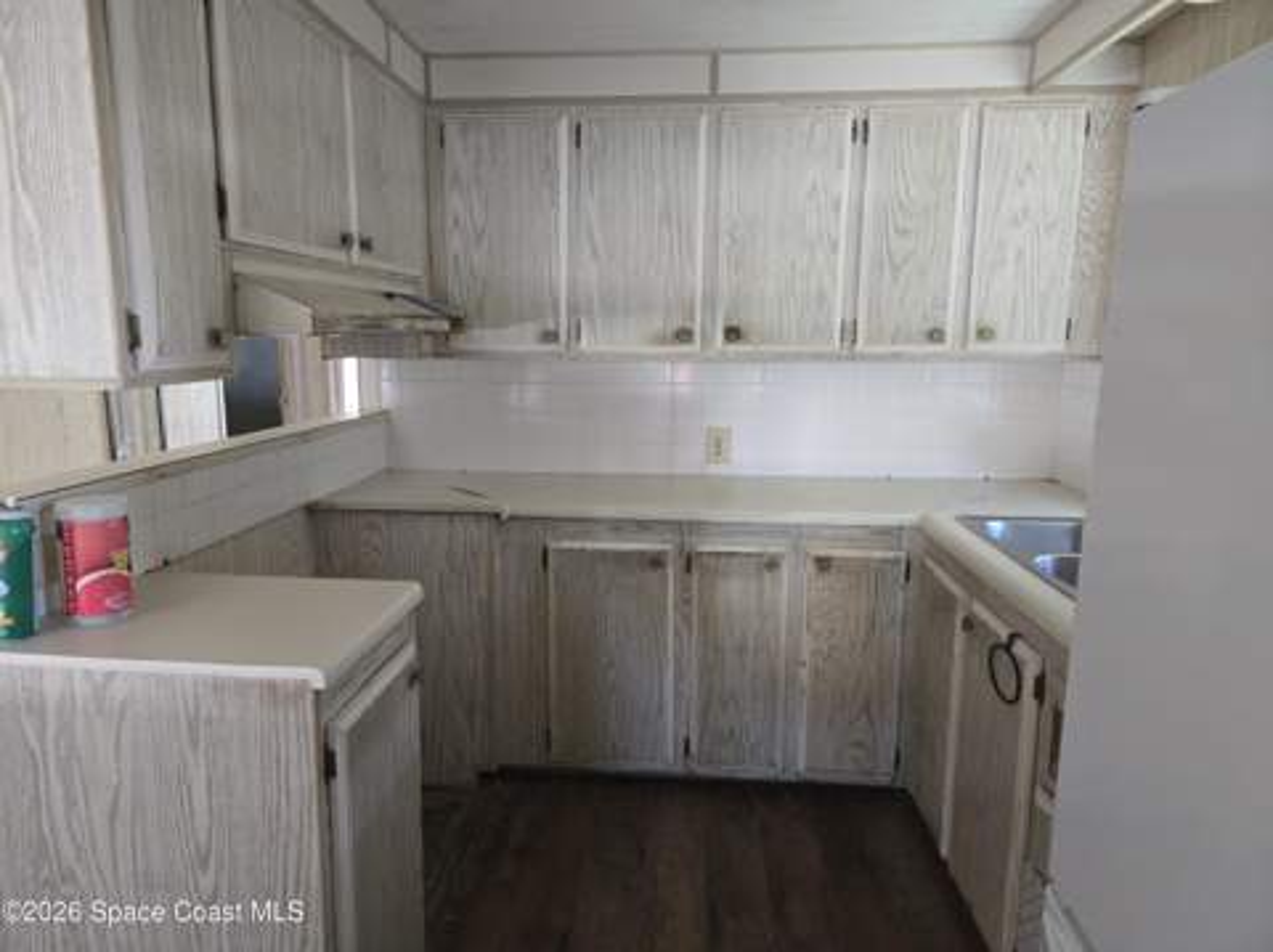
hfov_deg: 74.0
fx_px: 845
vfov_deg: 58.8
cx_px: 636
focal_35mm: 23
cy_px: 476
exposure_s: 1/60
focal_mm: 5.4
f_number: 1.8
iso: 640
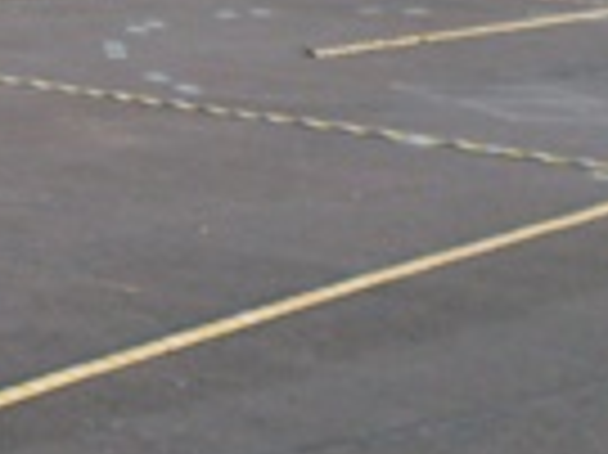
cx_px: -378
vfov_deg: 8.2
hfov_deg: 10.5
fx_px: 3159
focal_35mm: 180
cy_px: 418
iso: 80
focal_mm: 6.3
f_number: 2.8
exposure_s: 1/125
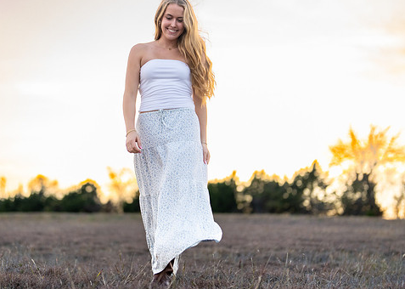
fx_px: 816
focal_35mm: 71
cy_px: 104
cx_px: 161
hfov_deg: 27.8
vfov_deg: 20.0
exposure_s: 1/1000
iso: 400
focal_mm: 50
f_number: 1.2
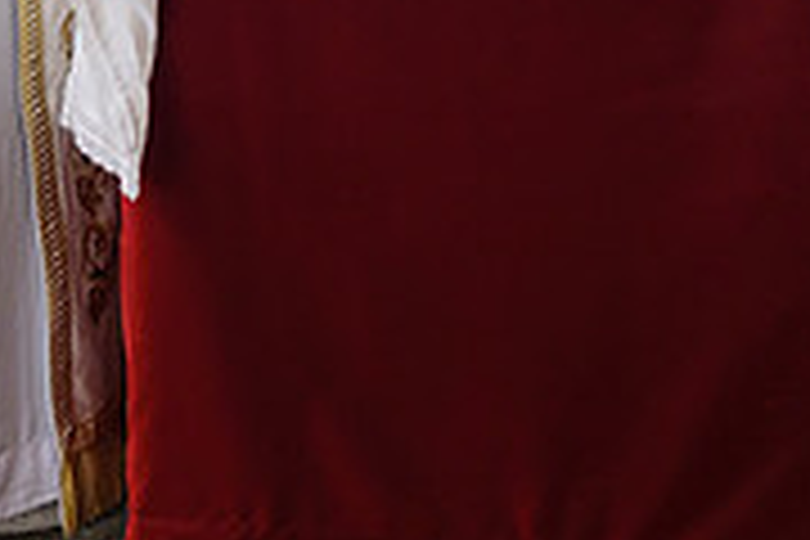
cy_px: -277
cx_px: 342
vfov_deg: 12.6
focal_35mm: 103
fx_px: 2317
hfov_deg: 19.8
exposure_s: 1/80
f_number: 3.5
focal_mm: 32
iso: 1250
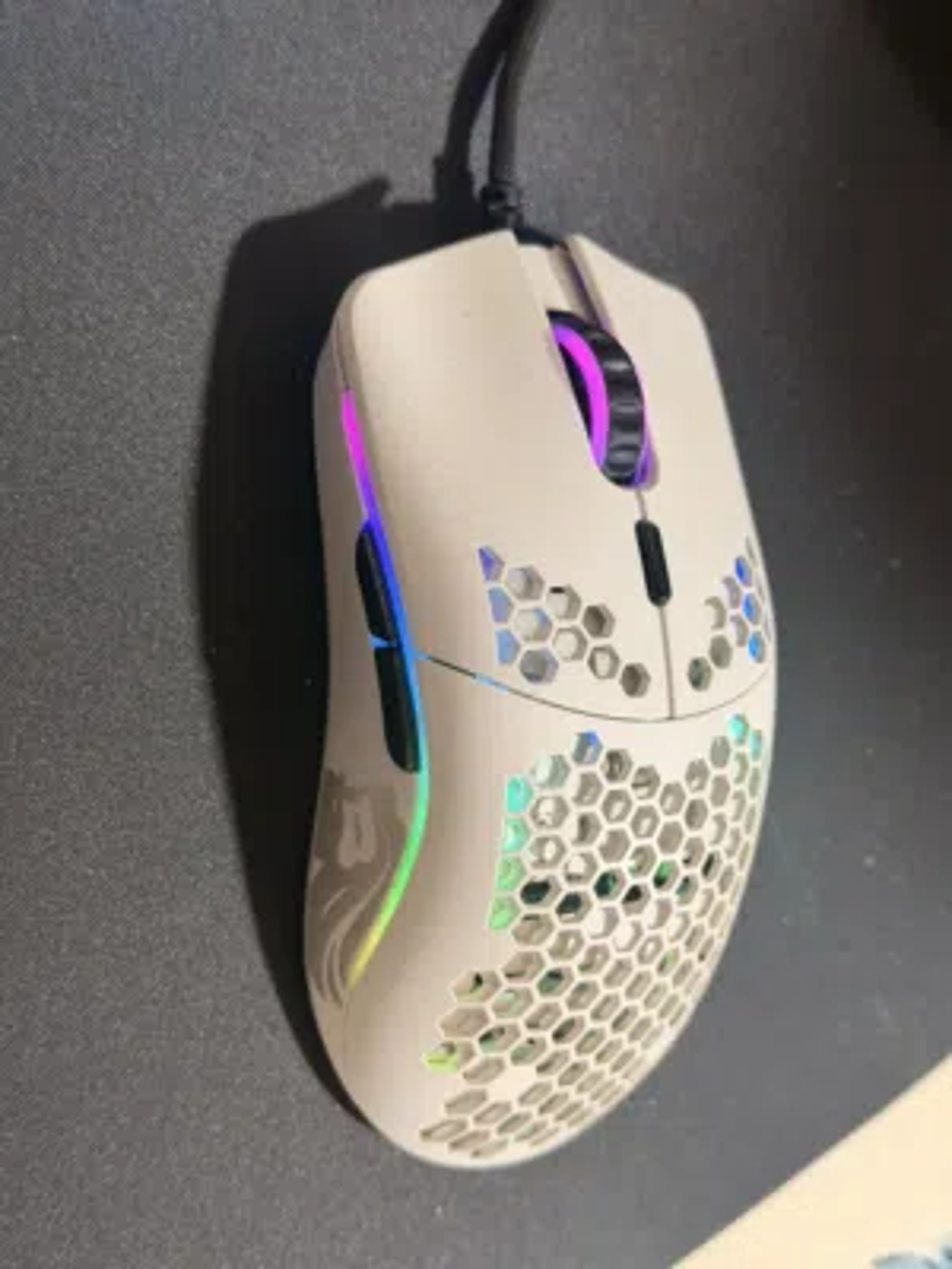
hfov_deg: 30.3
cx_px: 476
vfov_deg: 39.7
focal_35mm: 48
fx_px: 1760
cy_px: 634
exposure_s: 1/33
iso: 200
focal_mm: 6.76
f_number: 1.78
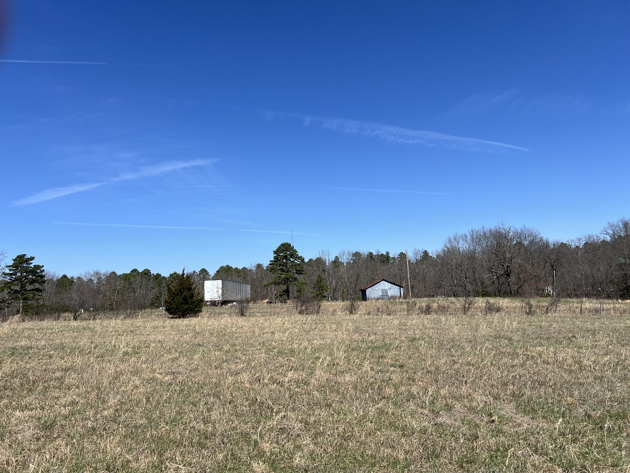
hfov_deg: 67.3
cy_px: 236
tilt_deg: +6.3
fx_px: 473
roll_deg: +3.8
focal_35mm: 26
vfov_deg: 53.1
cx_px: 315
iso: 50
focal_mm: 5.7
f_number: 1.5
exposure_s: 1/5587
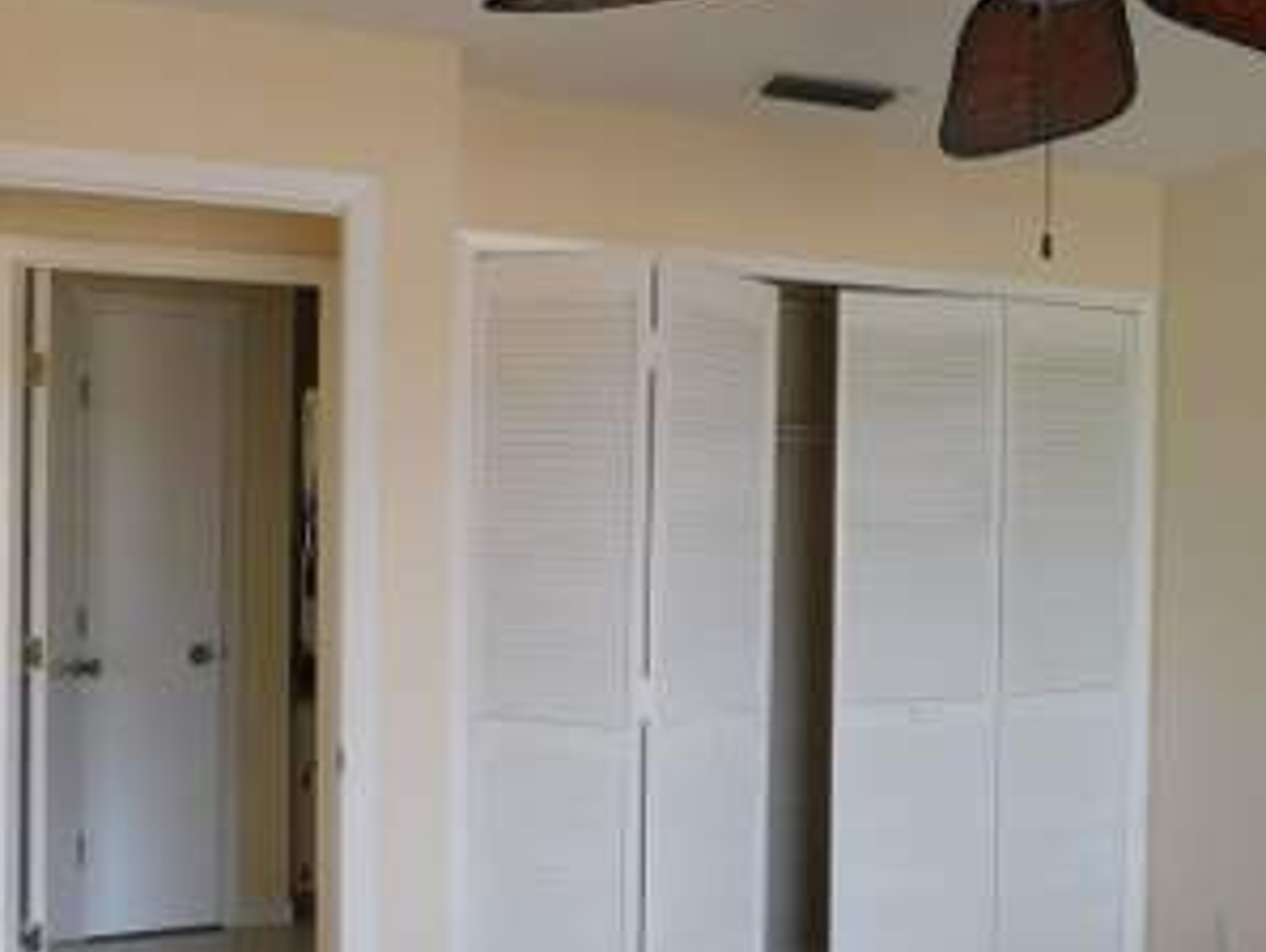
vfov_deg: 38.7
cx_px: 943
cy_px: 506
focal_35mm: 37
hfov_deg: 48.3
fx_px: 1354
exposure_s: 1/40
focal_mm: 4
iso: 125
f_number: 3
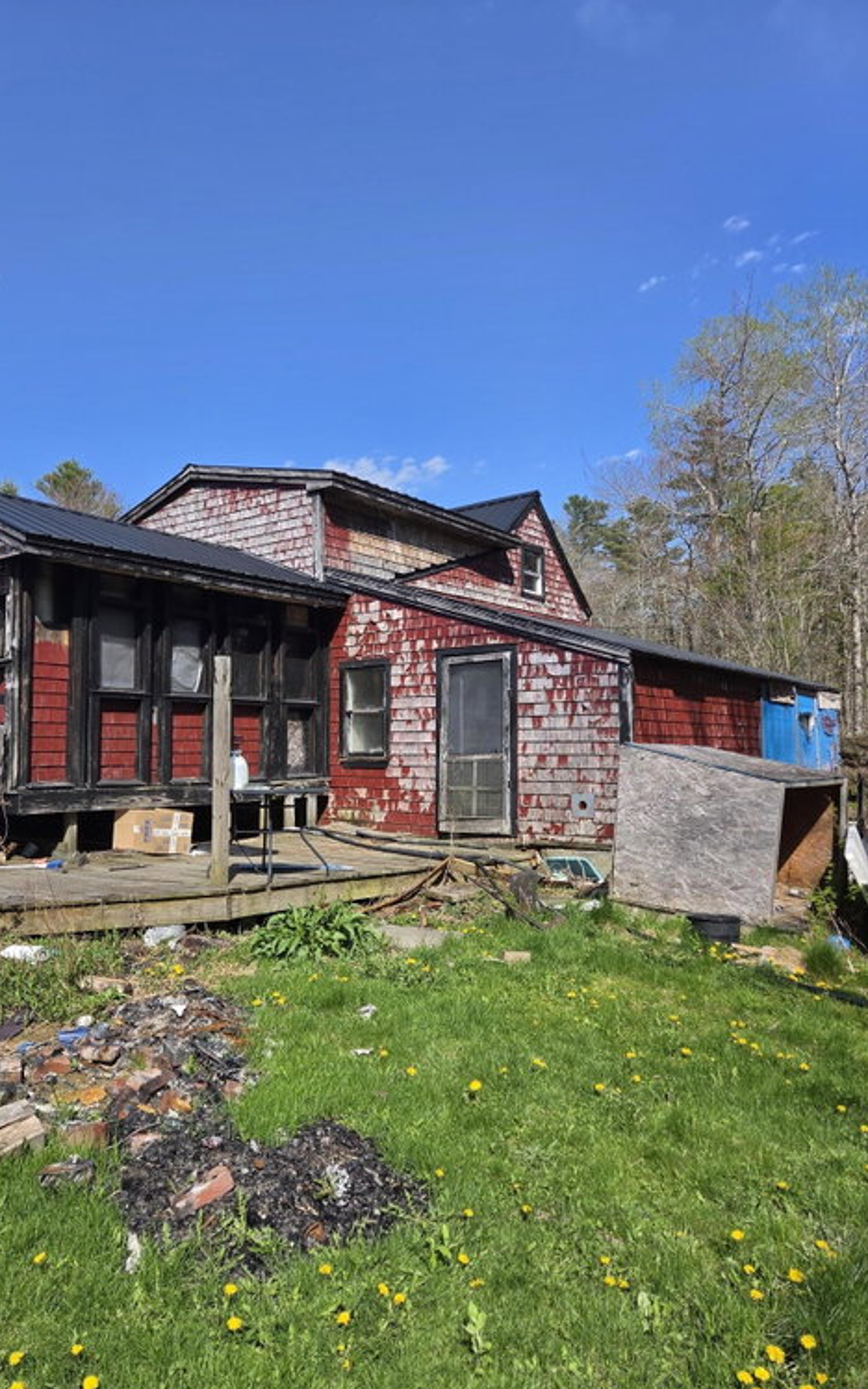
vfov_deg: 72.5
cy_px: 690
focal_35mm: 25
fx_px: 946
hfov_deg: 48.9
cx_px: 338
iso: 80
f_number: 1.8
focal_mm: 5.4
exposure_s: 1/4279
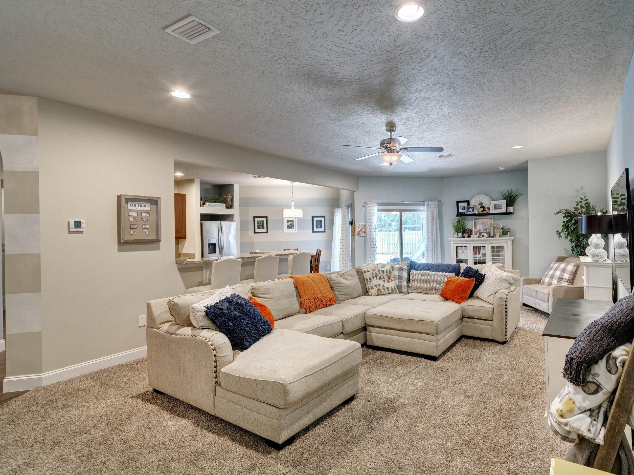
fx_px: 330
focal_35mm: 18
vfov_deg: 71.6
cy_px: 235
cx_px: 368
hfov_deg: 87.0
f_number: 7.1
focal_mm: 11
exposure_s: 1/30
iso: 400
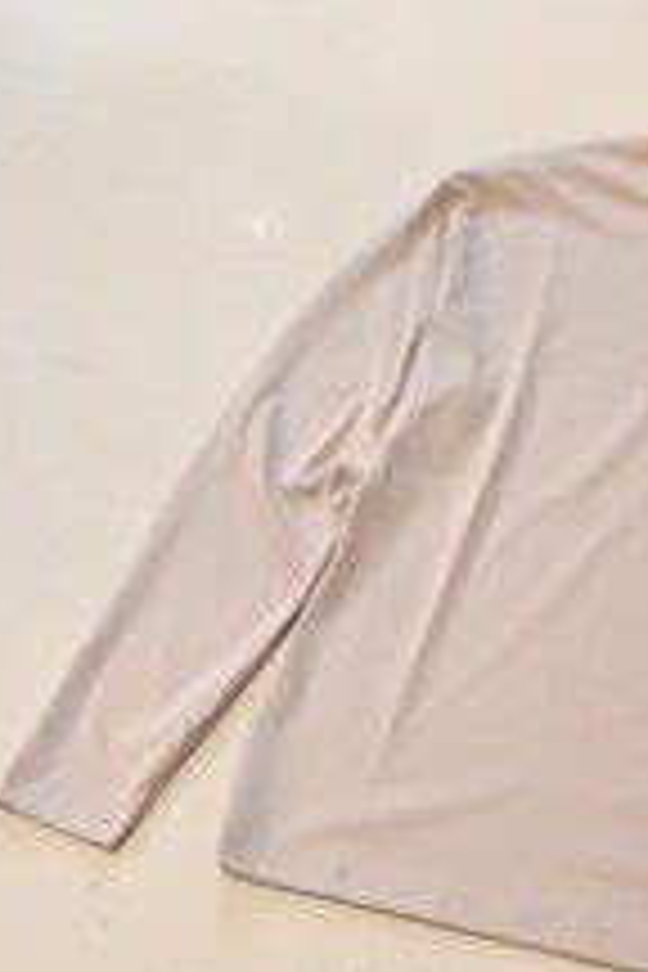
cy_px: 531
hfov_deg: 17.4
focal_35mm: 77
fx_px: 2067
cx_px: 639
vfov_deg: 26.5
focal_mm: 24.5
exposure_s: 1/400
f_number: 10
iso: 16000
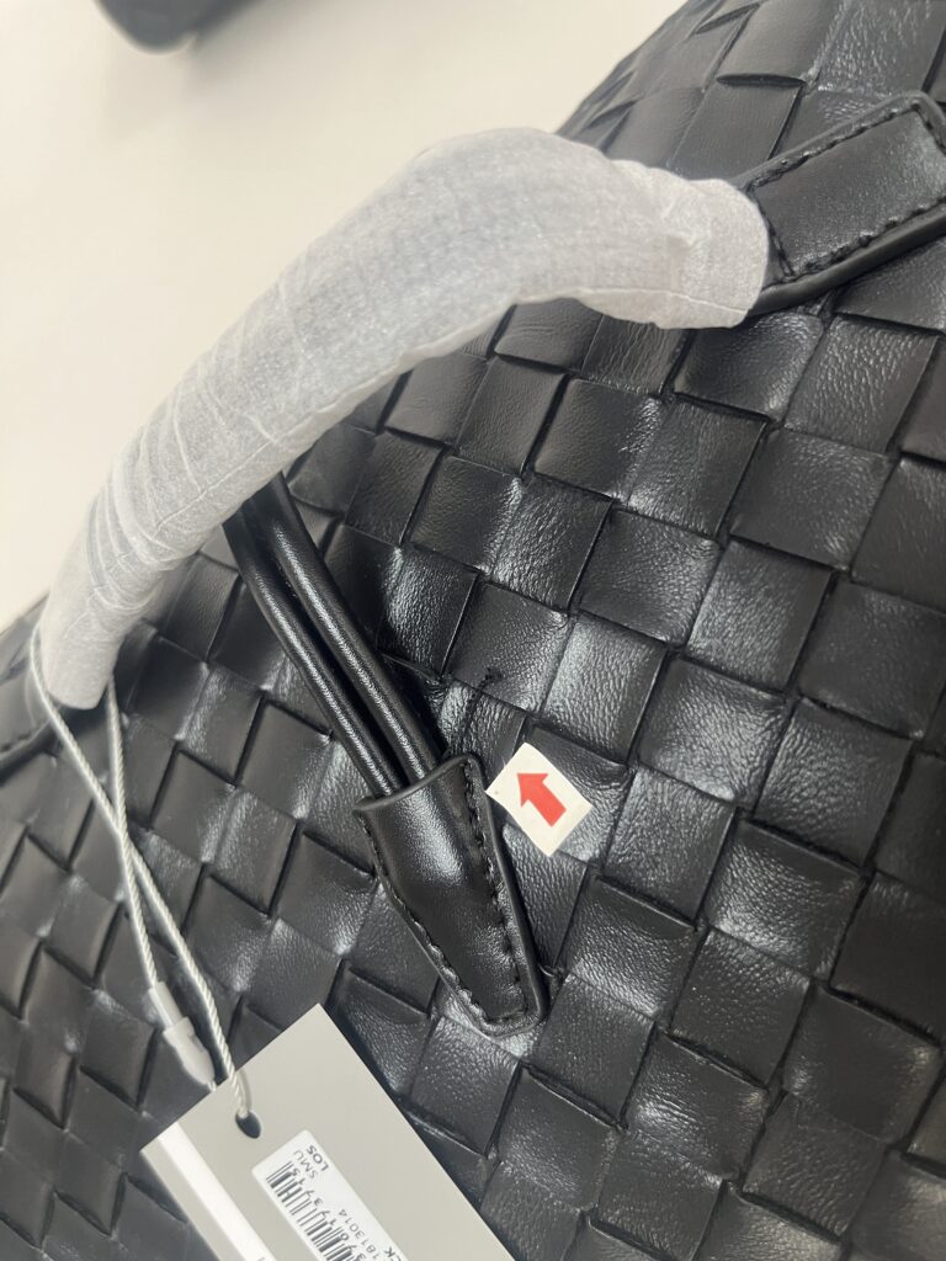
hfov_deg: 53.1
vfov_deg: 67.3
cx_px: 473
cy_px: 630
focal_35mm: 26
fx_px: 947
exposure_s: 1/60
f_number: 1.6
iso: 125
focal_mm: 5.1
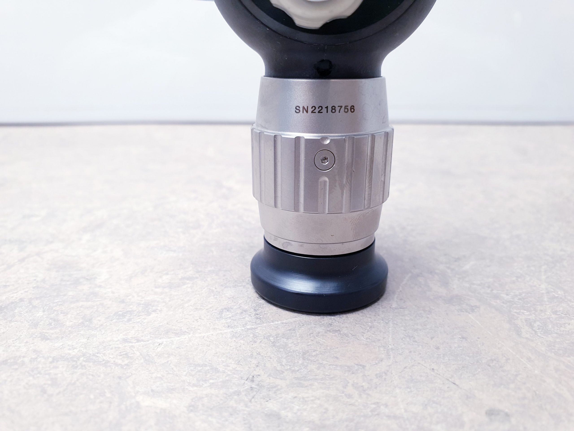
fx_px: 431
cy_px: 216
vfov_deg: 53.1
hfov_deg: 67.3
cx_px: 287
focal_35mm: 26
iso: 125
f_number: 2.4
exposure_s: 1/50
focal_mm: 4.3
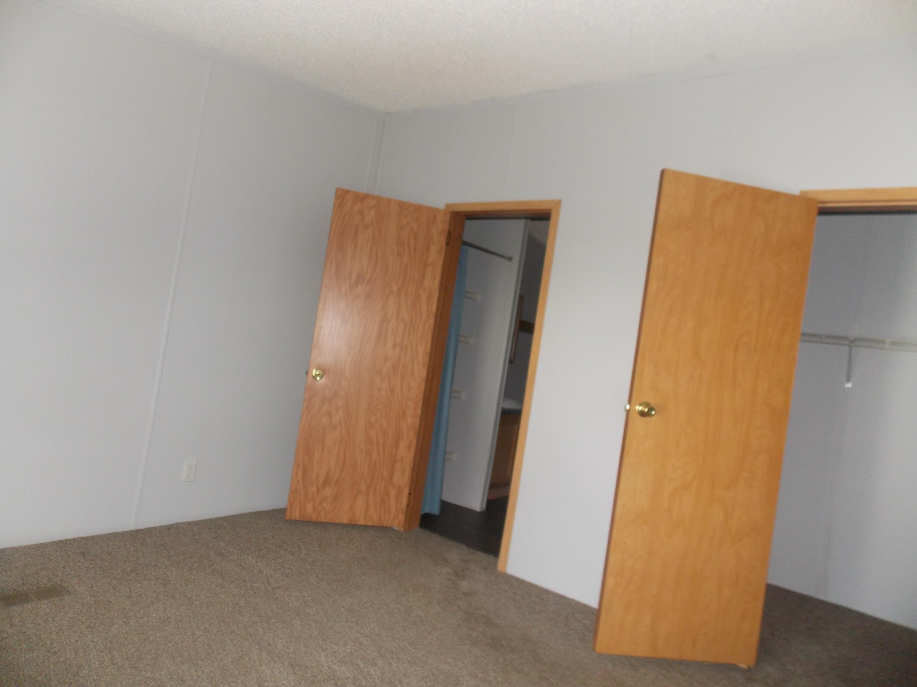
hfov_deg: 73.9
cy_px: 344
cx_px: 458
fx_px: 609
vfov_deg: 58.9
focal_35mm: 23
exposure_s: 1/30
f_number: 3.1
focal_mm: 4
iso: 200
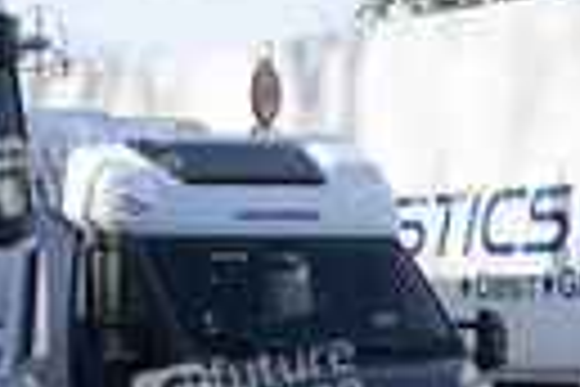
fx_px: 2755
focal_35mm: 171
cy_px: 284
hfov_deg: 11.5
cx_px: -321
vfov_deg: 8.0
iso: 125
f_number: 5
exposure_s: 1/400
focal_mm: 33.1
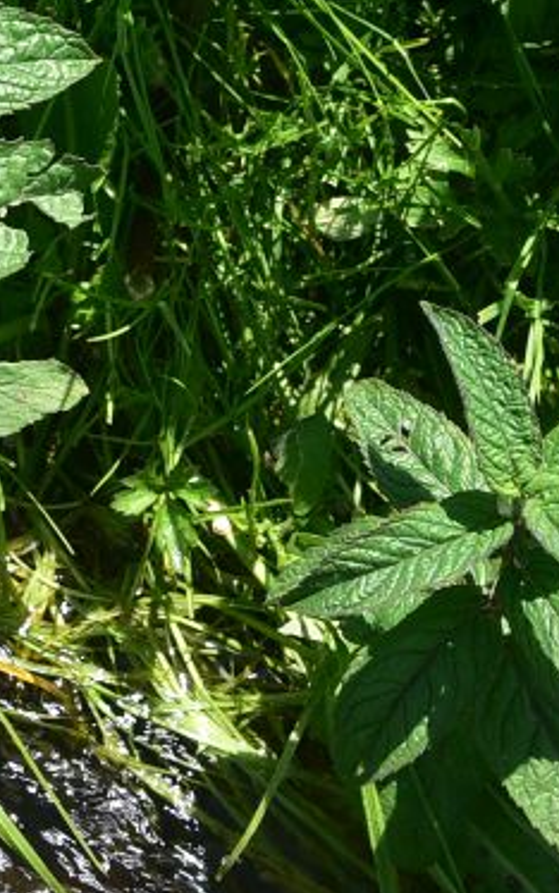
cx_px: -189
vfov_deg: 11.7
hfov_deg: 7.3
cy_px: 75
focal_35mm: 177
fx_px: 4311
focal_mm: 50
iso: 100
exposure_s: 1/125
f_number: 9
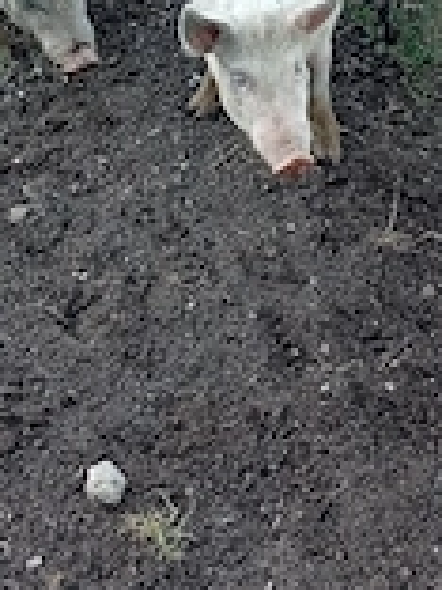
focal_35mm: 69
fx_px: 1175
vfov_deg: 26.7
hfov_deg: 21.1
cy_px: 4
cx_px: 332
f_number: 1.8
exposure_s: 1/50.3
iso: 169
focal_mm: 3.98
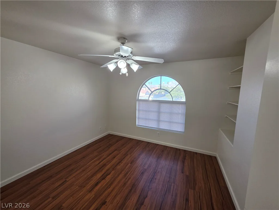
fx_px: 105
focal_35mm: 13
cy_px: 105
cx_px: 140
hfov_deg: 106.2
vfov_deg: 89.9
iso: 125
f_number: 1.9
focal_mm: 2.2
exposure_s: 1/120
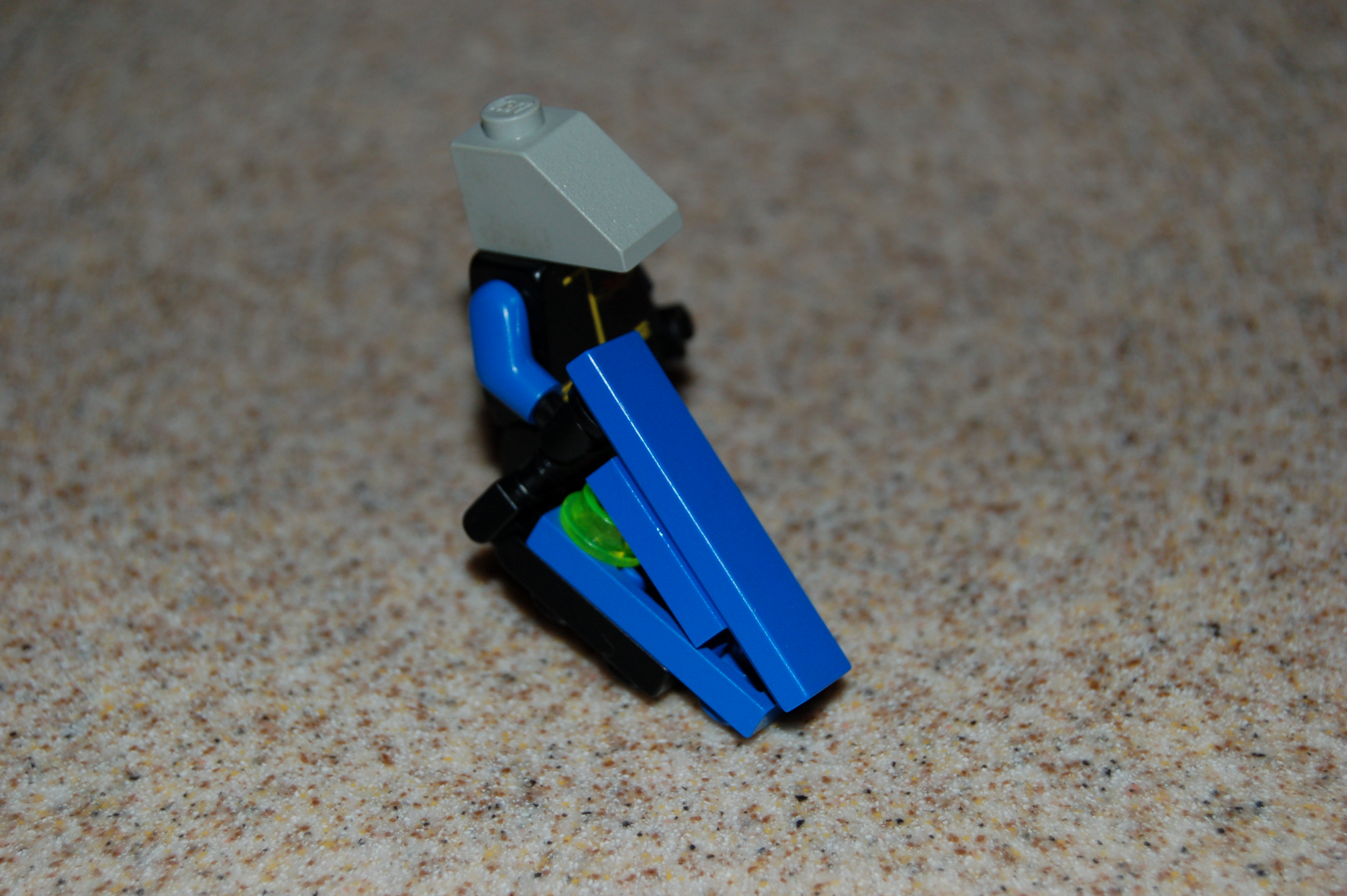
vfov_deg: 16.5
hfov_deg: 24.6
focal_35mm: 82
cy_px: 448
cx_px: 674
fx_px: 3084
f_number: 5.6
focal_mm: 55
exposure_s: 1/60
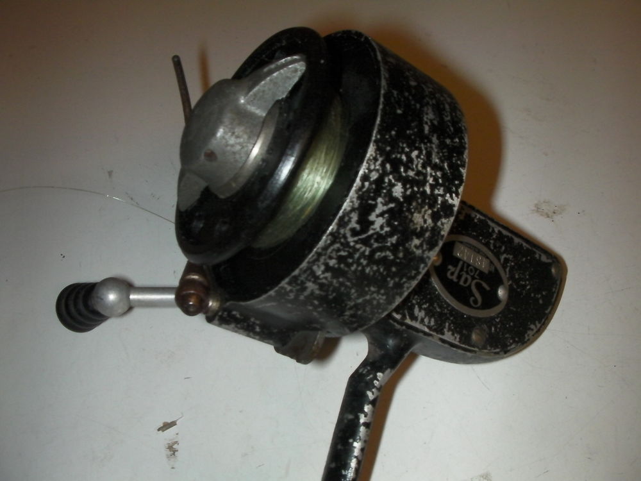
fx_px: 704
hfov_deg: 49.0
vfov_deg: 37.7
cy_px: 240
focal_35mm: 38
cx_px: 320
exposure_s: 1/30
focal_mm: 6.3
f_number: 5.6
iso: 200
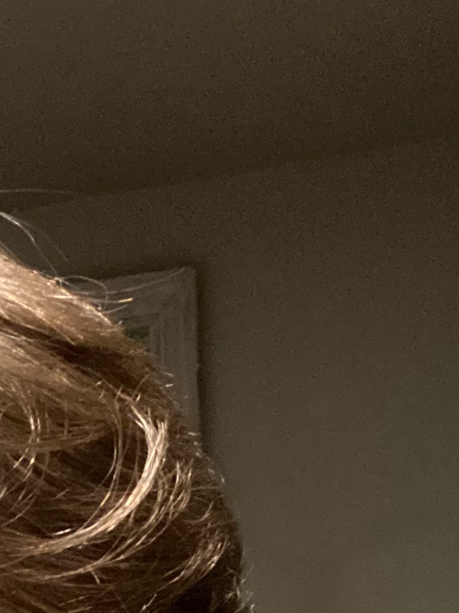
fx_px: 1450
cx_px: -138
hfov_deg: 16.9
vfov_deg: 21.7
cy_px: 783
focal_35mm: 82
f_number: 2.2
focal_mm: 2.71
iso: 640
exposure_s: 1/20
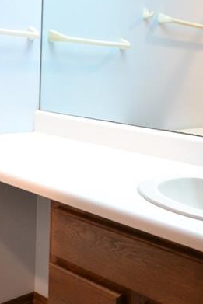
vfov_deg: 37.5
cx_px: 134
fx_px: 448
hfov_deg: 25.4
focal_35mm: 53
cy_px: 153
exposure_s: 1/60
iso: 2000
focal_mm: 18
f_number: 3.5
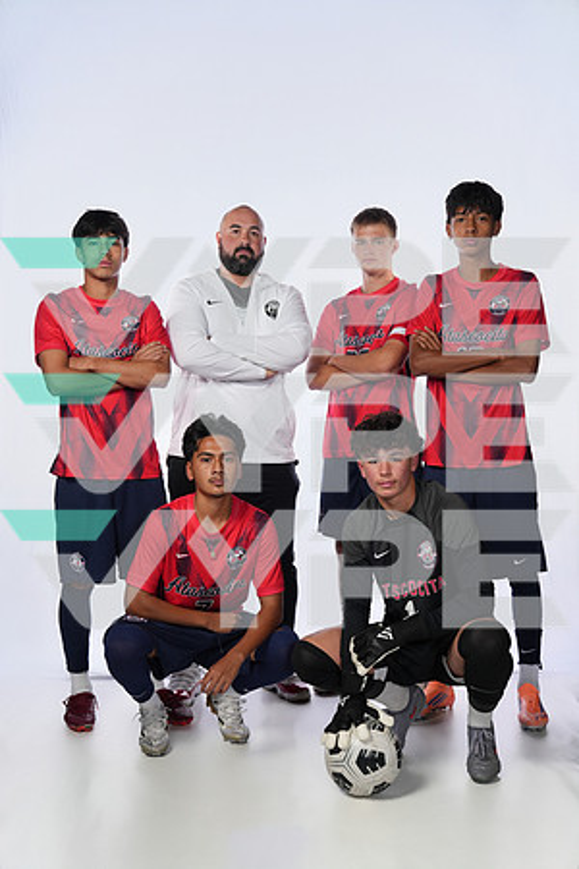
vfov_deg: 44.5
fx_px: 1061
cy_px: 434
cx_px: 290
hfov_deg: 30.5
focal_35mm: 44
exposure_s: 1/250
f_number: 8
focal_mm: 44
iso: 800
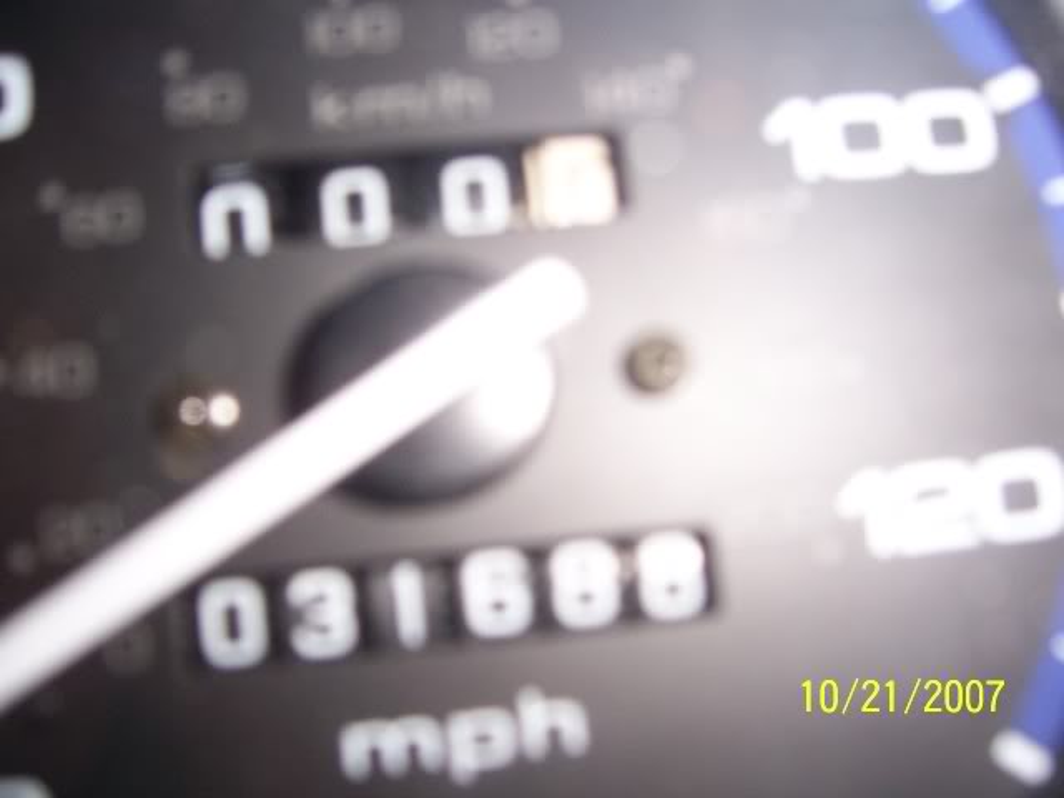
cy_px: 399
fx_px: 1107
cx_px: 532
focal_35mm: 36
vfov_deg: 39.7
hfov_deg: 51.4
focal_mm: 6
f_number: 3
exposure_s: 1/60
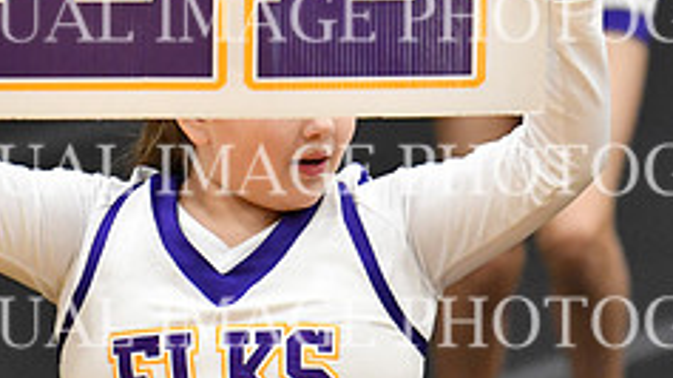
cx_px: 379
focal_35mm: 769
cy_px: -60
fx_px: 13715
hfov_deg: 2.8
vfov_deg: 1.6
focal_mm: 200
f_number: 2.8
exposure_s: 1/800
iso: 5000
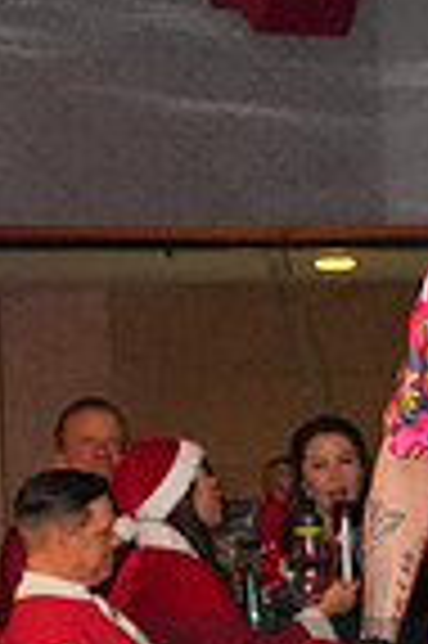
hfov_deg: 6.5
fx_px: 3700
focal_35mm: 207
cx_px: 759
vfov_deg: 9.8
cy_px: 770
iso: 4000
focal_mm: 51
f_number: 4
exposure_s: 1/200
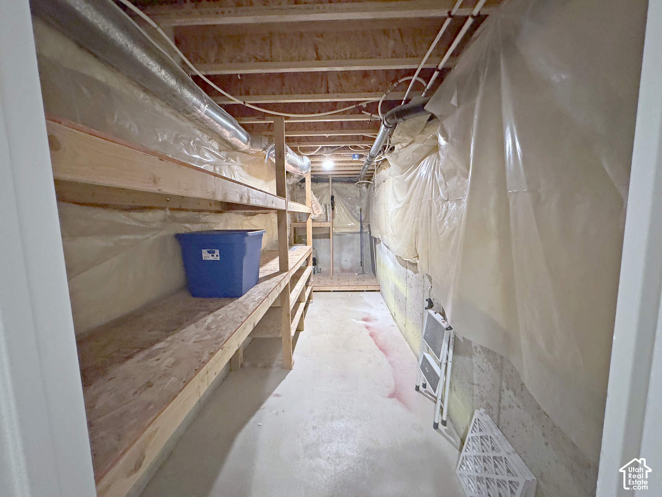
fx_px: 268
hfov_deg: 102.1
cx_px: 331
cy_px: 248
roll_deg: +0.5
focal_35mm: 14
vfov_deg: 85.7
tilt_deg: -6.2
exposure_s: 1/40
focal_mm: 2.22
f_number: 2.2
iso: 1000
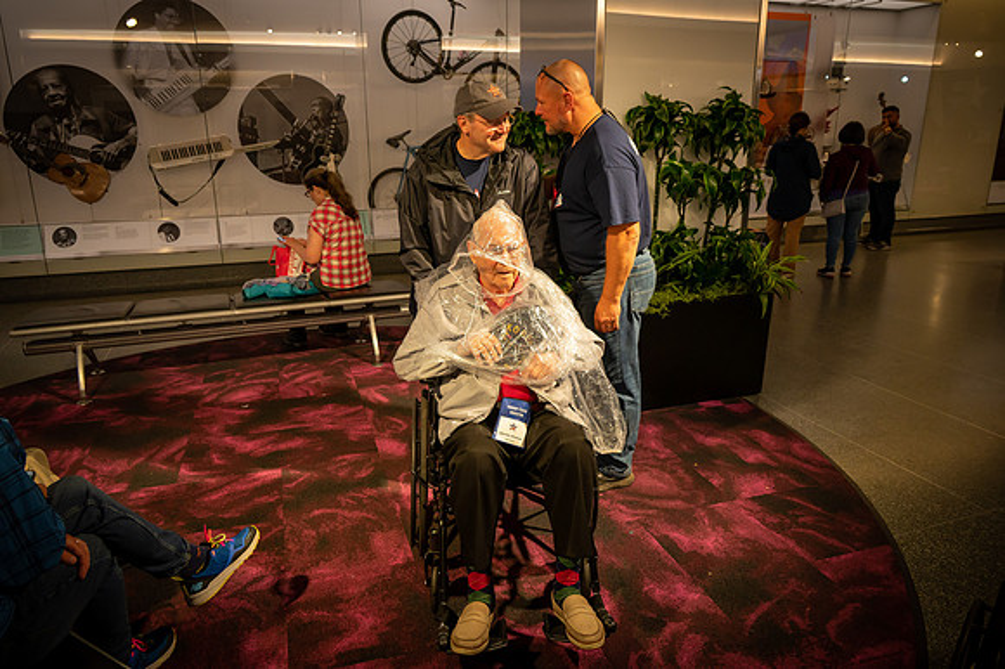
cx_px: 502
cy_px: 334
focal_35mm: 26
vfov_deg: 49.5
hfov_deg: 69.4
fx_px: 725
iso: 1600
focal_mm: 26
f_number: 5.6
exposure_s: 1/50
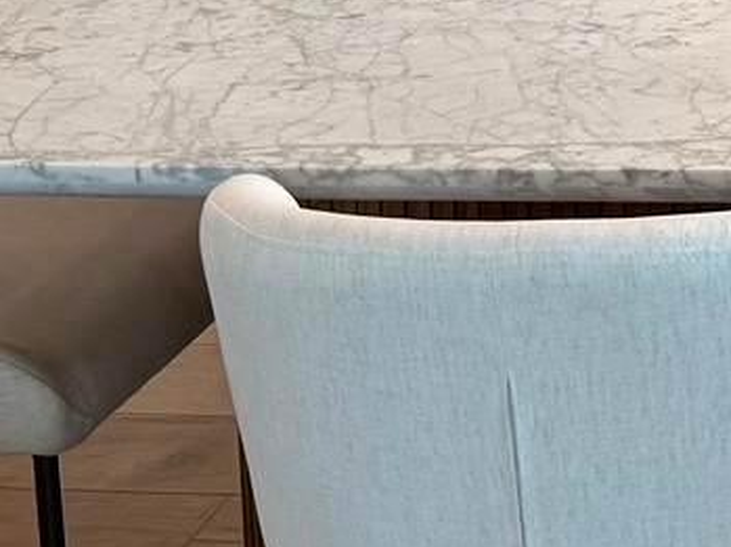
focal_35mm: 141
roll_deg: -0.1
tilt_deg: -6.1
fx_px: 2974
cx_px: 1271
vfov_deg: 9.6
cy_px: -618
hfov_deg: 12.8
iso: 100
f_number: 1.78
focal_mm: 6.76
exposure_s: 1/245
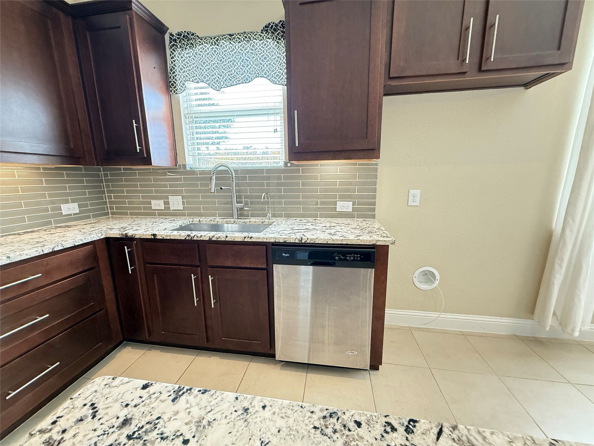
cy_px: 223
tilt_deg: -10.0
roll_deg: +1.5
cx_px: 297
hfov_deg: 102.1
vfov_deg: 85.7
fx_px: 240
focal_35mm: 14
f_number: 2.2
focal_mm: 2.22
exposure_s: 1/120
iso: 640
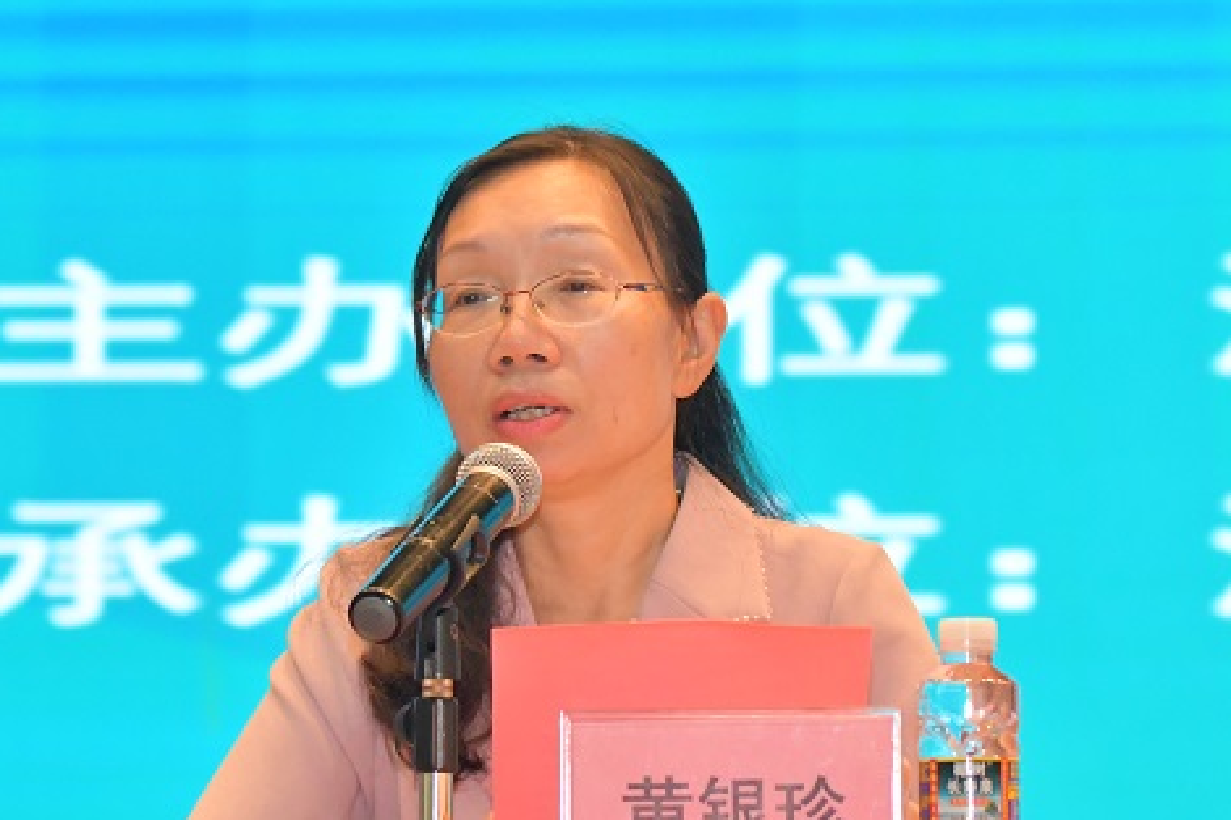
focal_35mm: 246
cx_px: 537
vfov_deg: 5.6
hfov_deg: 8.4
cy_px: 472
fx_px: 8408
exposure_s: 1/160
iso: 5600
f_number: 5
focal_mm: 110
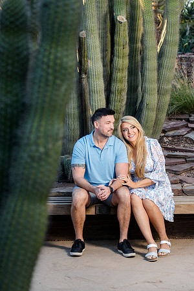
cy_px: 146
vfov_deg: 19.6
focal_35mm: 104
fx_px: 841
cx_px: 97
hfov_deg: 13.2
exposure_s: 1/250
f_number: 5.6
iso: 320
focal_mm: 104
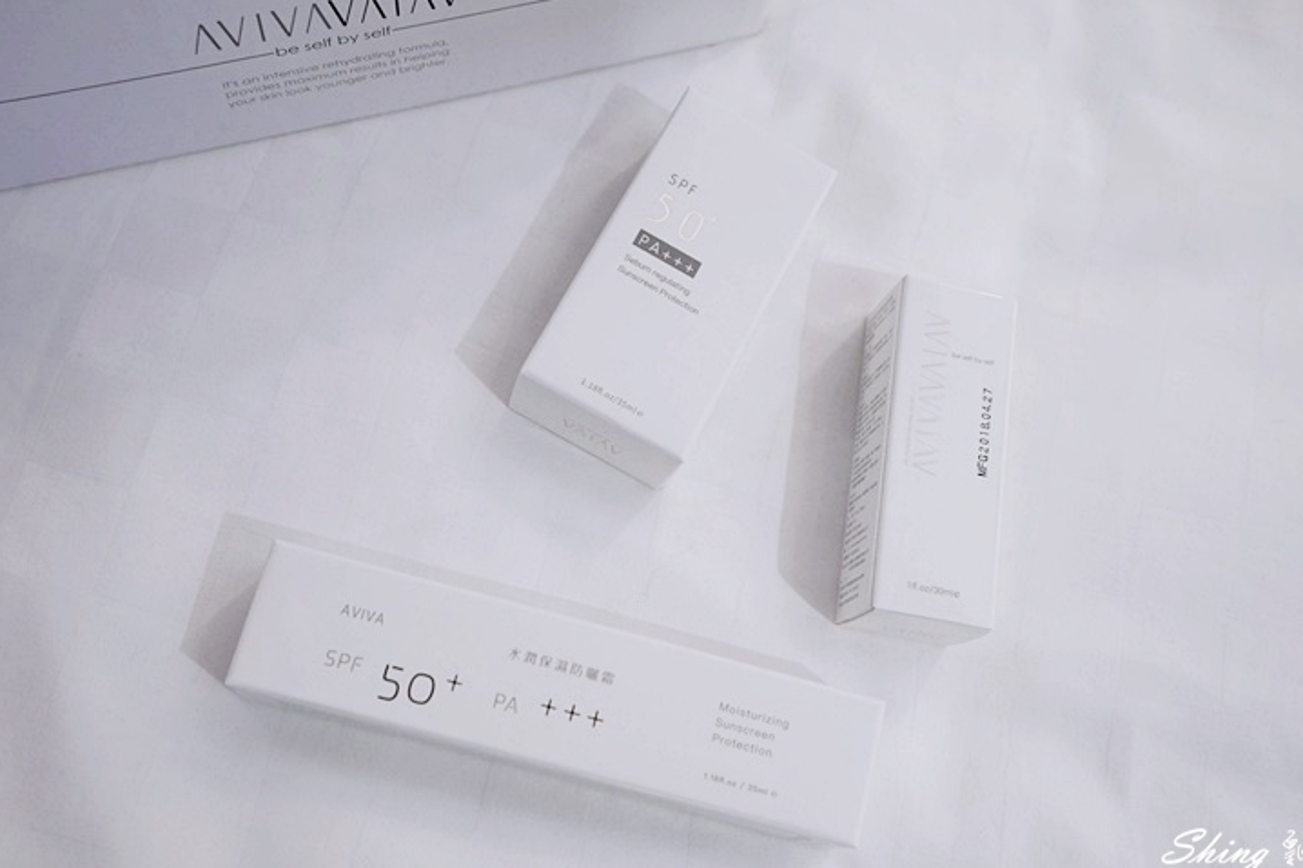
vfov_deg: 34.2
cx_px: 675
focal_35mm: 39
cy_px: 422
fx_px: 1411
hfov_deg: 49.6
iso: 1600
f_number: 5
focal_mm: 35
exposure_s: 1/20
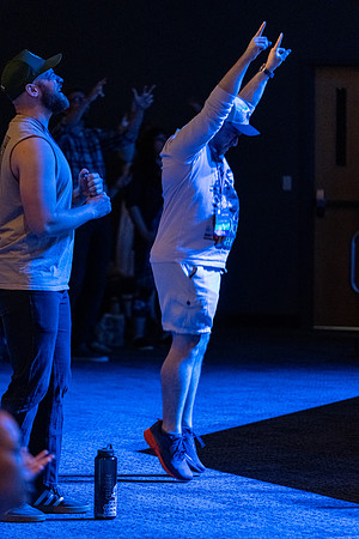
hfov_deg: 6.5
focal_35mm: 210
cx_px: 180
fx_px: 3141
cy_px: 270
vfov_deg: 9.8
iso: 6400
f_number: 2.8
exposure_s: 1/105
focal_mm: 140
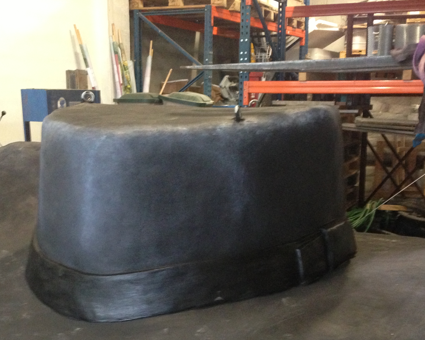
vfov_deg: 28.7
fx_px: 654
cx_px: 217
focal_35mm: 52
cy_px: 255
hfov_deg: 36.0
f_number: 2.4
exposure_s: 1/17
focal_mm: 4.13
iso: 400
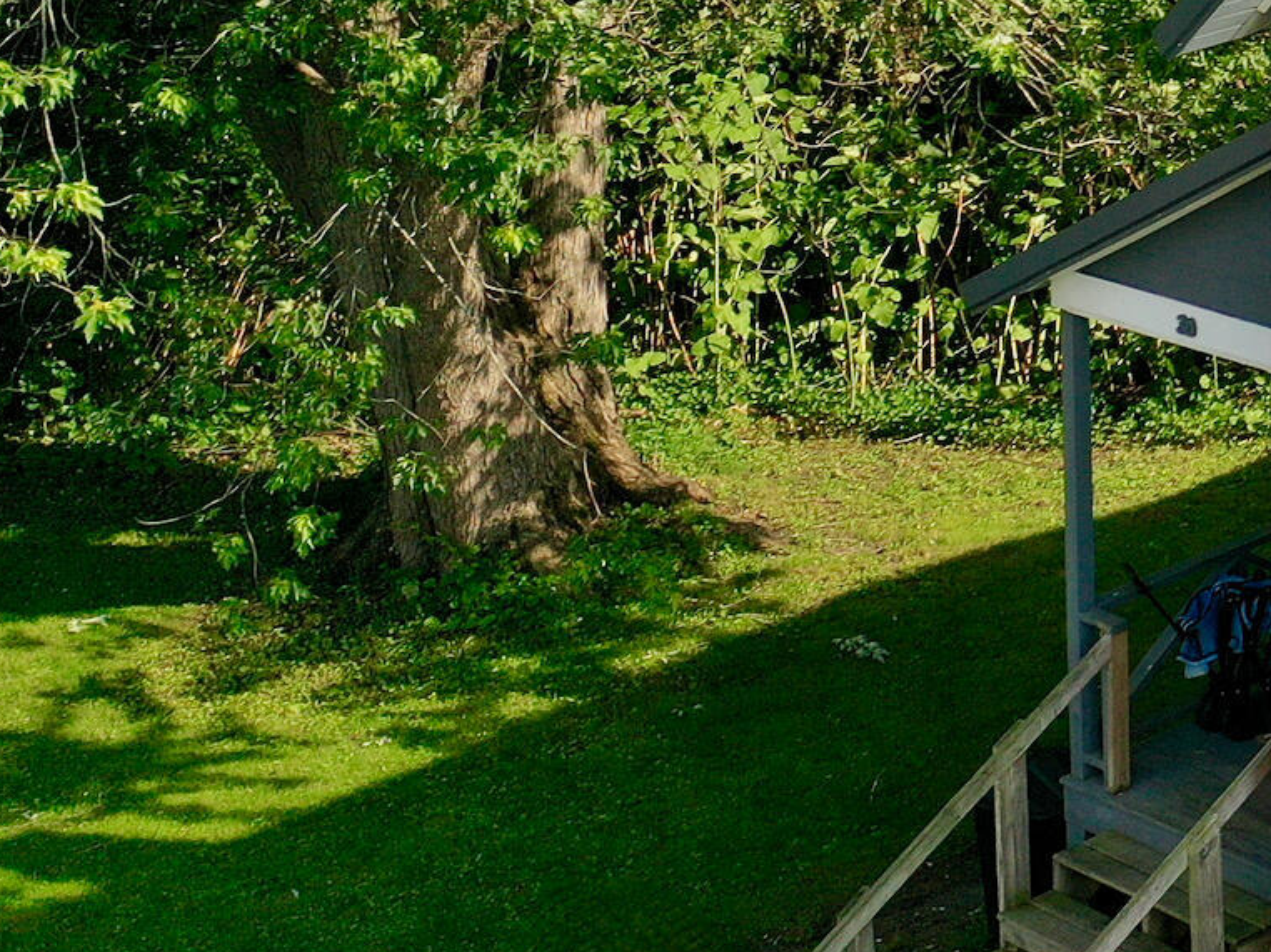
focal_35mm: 106
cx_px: 2465
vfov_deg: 13.4
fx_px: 3891
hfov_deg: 15.3
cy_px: -335
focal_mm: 10.26
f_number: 3.5
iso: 100
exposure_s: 1/60
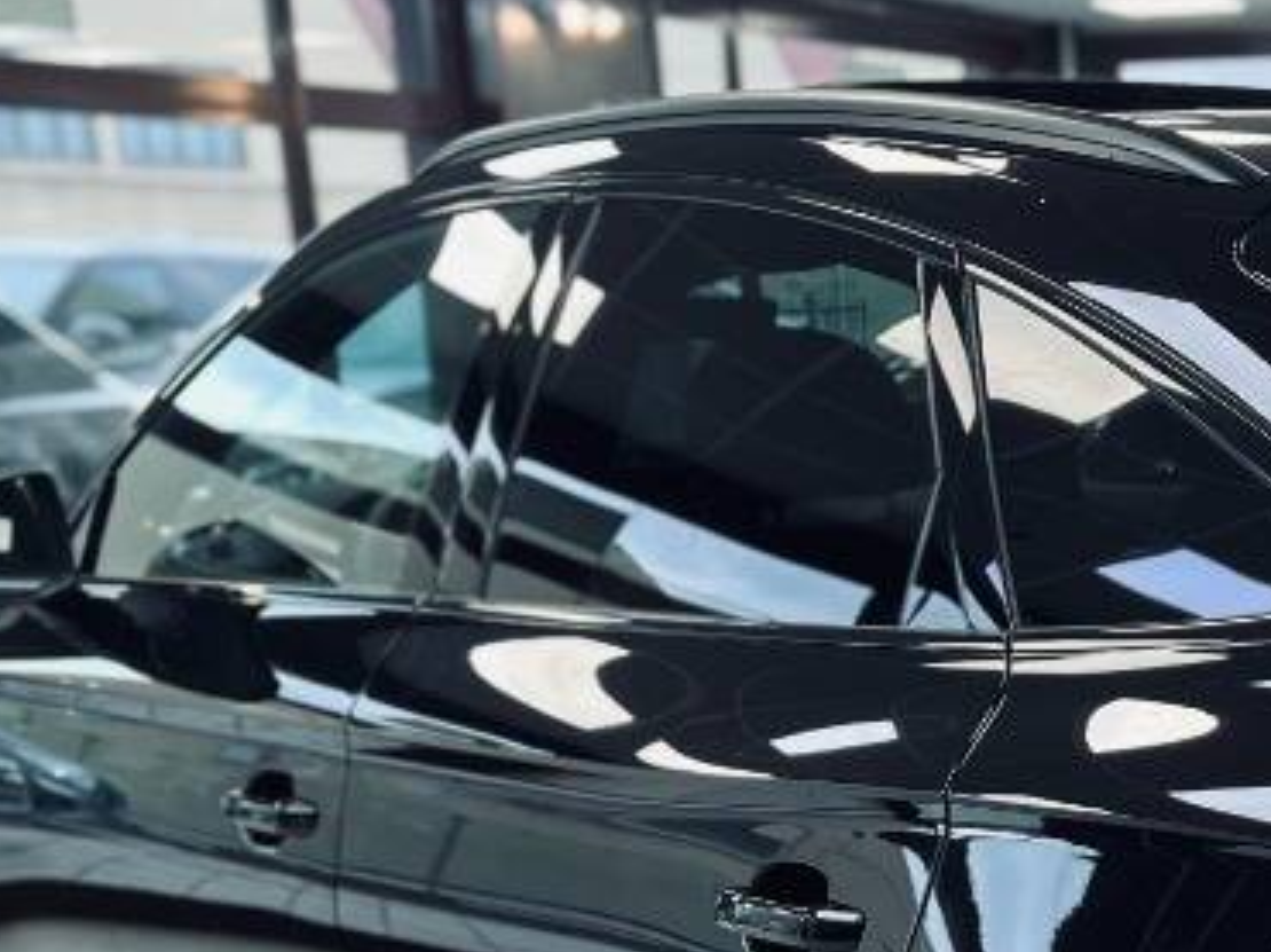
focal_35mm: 75
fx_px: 2752
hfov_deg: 24.6
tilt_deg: -17.0
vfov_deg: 18.8
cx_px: 1311
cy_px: 1072
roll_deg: +1.3
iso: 64
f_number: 1.5
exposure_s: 1/50
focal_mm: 5.7
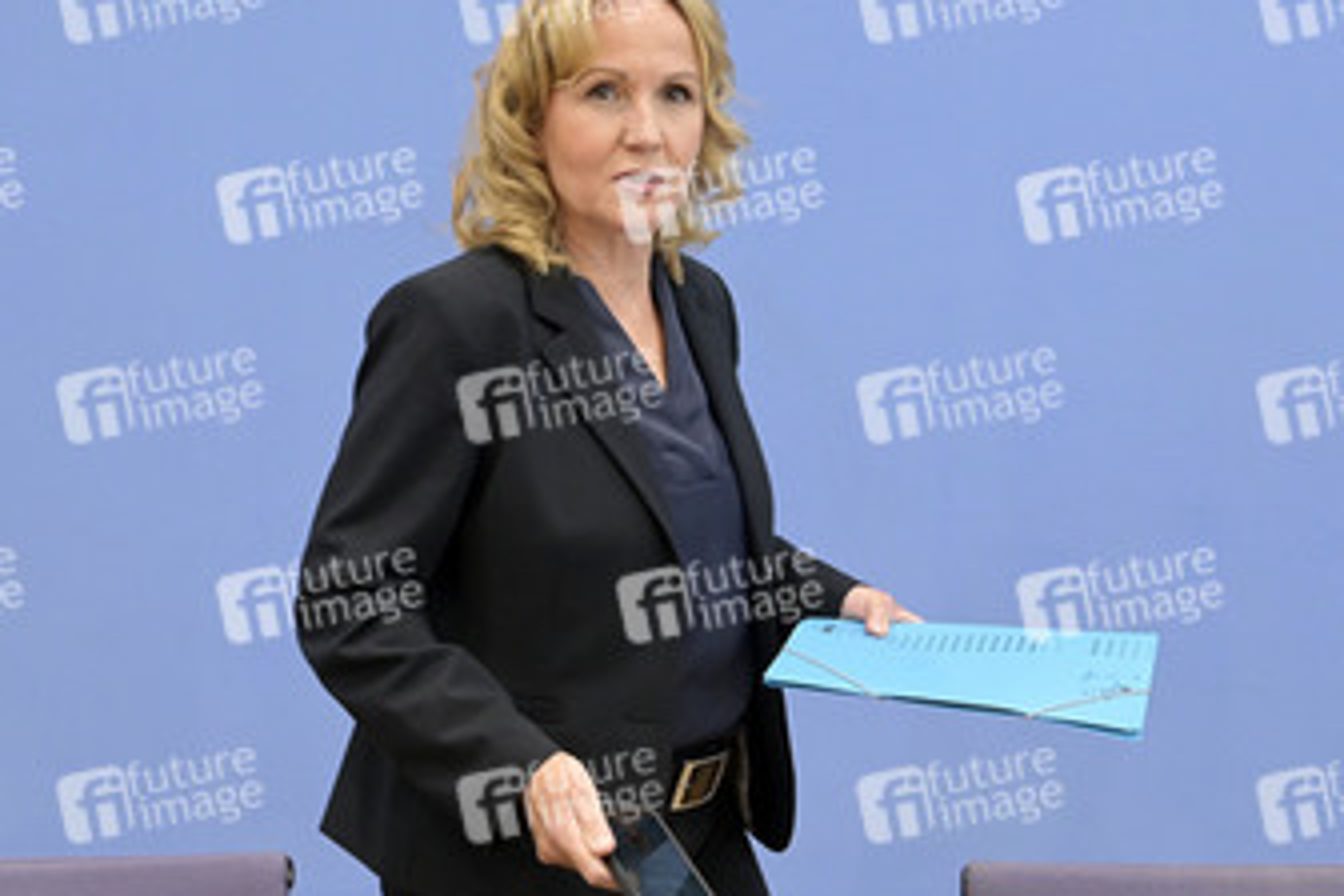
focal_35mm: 59
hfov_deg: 33.9
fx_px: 2202
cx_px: 614
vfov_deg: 23.0
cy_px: 496
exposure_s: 1/400
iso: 5000
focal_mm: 44
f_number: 5.6
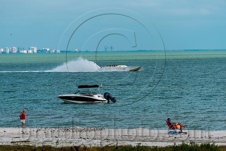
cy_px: 75
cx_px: 113
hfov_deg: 6.8
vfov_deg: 4.5
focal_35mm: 303
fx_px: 1900
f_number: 9
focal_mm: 300
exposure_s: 1/200
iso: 320
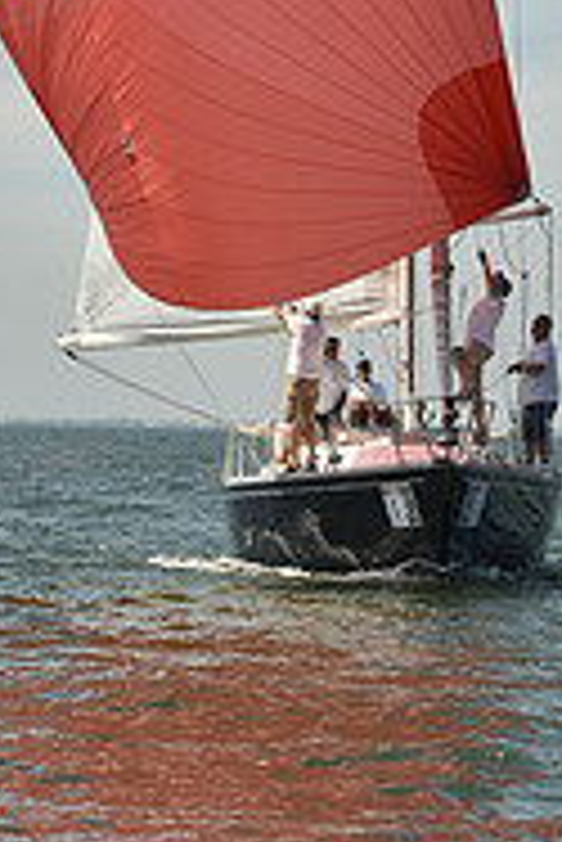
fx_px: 5072
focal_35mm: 217
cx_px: 339
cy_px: -243
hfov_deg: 6.3
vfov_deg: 9.3
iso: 320
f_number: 10
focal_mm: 70
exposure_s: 1/1000
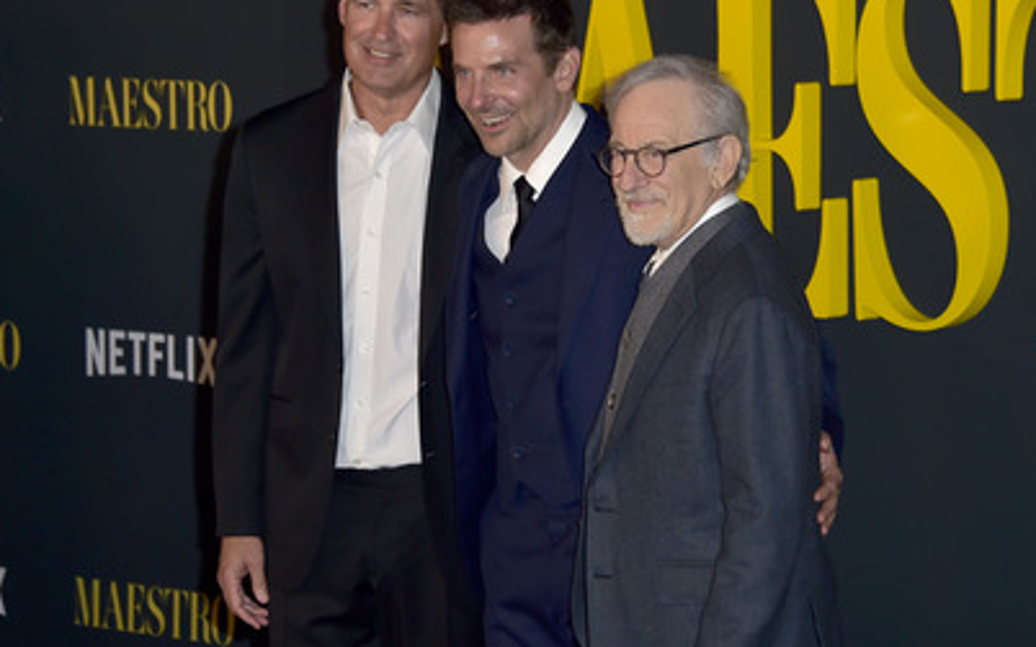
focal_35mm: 114
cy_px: 268
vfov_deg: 11.5
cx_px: 562
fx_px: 3218
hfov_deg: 18.3
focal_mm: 100
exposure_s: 1/250
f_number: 6.3
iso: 320
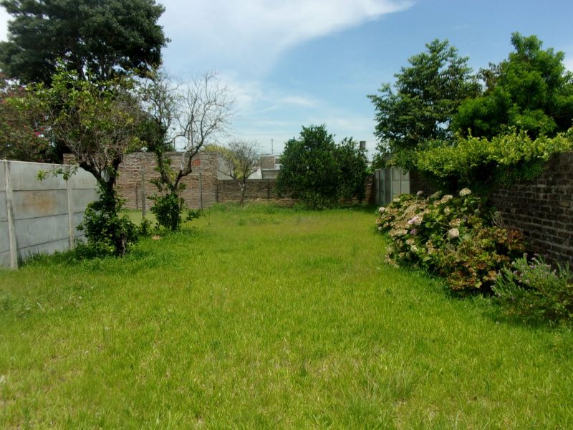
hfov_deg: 63.4
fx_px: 463
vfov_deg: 49.7
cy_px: 215
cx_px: 286
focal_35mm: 28
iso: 80
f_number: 10.8
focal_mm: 5.1
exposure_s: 1/100
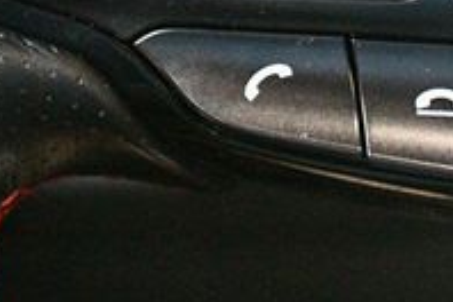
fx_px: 2315
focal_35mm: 184
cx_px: 460
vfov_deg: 7.4
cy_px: -121
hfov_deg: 11.1
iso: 12800
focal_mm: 38
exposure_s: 1/50
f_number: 5
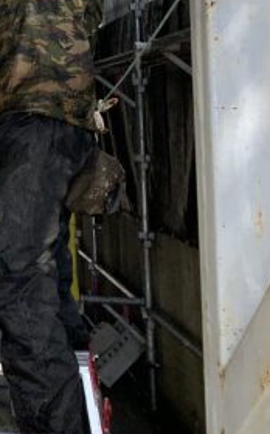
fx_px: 932
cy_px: 20
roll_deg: -0.9
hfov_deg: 13.4
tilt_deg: +6.0
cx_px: -321
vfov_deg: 25.1
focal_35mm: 79
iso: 32
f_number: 1.8
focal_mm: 4.25
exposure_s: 1/122
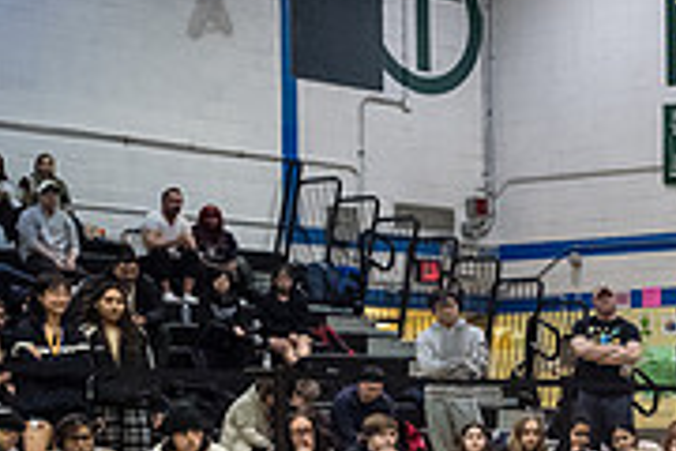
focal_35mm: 114
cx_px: 935
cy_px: 517
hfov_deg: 16.7
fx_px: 2140
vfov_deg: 11.8
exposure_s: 1/400
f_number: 4
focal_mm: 35
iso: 8000
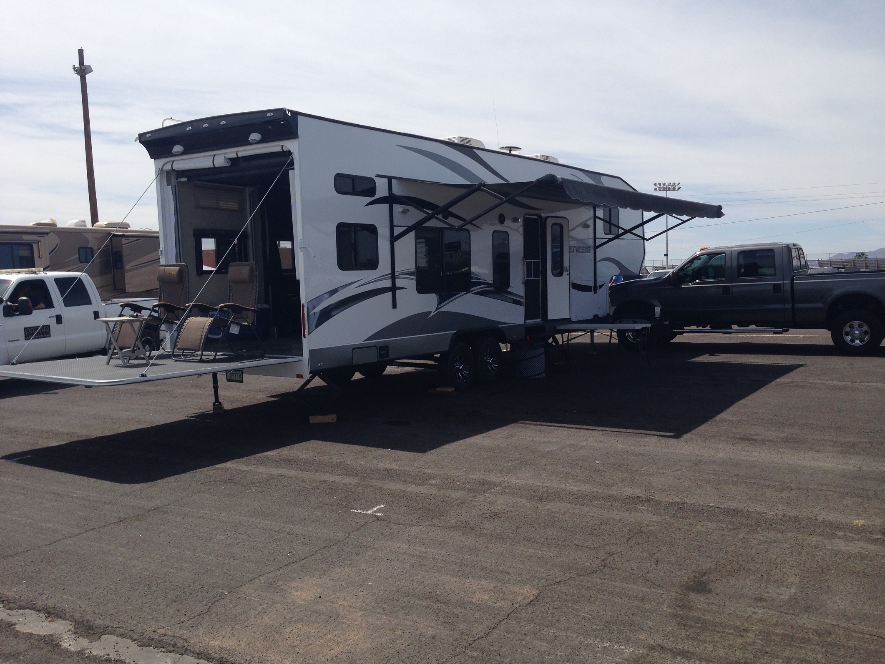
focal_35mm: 33
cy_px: 332
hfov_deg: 55.3
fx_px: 844
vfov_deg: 43.0
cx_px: 442
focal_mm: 4.12
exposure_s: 1/2584
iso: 50
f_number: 2.4
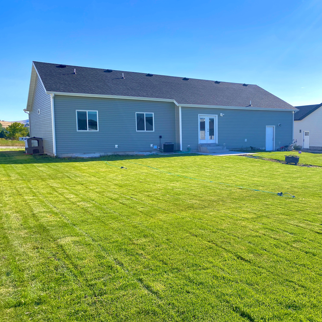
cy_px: 160
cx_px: 216
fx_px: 326
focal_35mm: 31
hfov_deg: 51.5
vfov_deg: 52.5
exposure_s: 1/3731
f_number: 1.8
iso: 32
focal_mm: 4.25
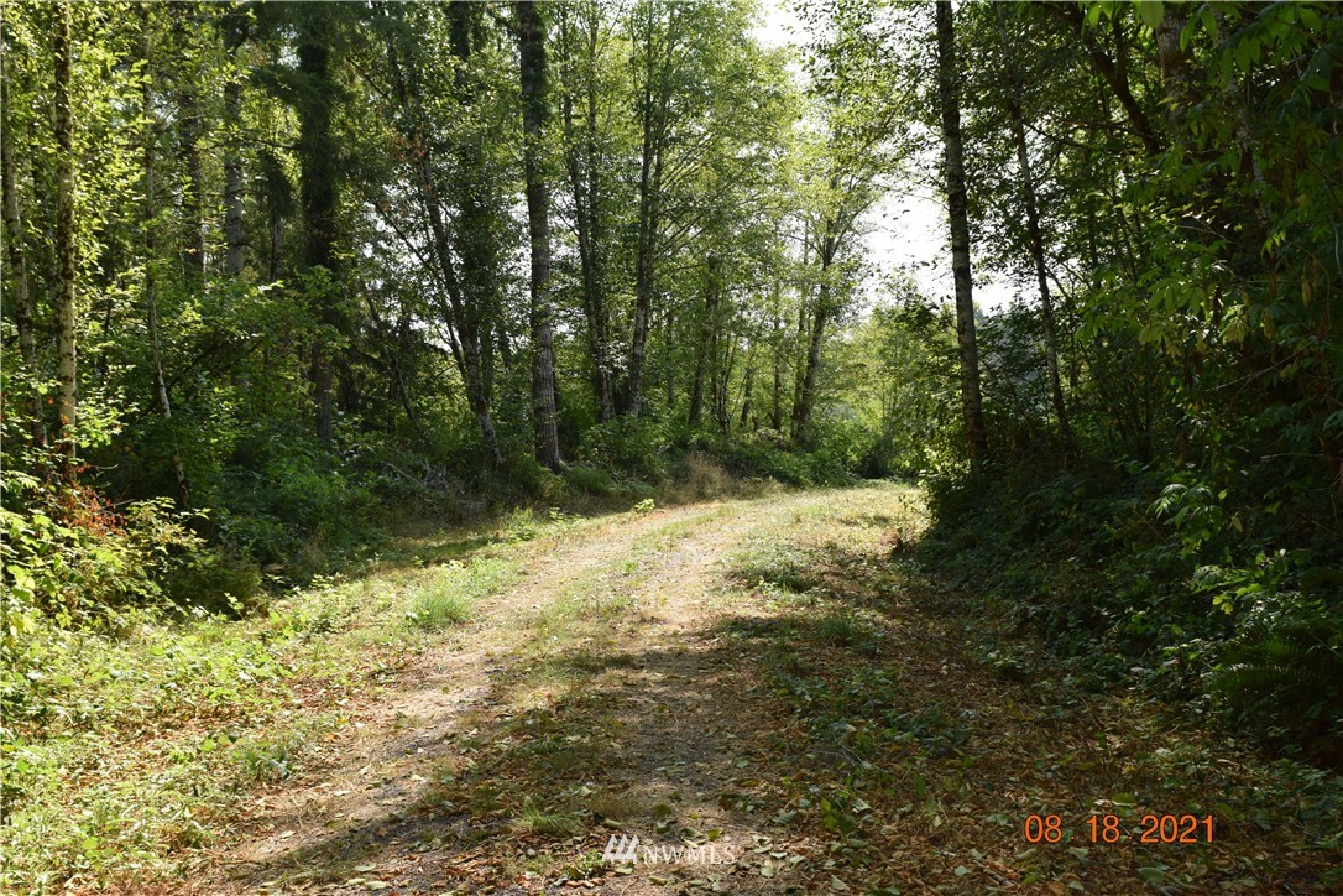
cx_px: 672
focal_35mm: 36
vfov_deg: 36.9
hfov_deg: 53.1
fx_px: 1343
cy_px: 448
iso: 100
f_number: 6.7
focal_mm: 24
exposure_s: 1/180
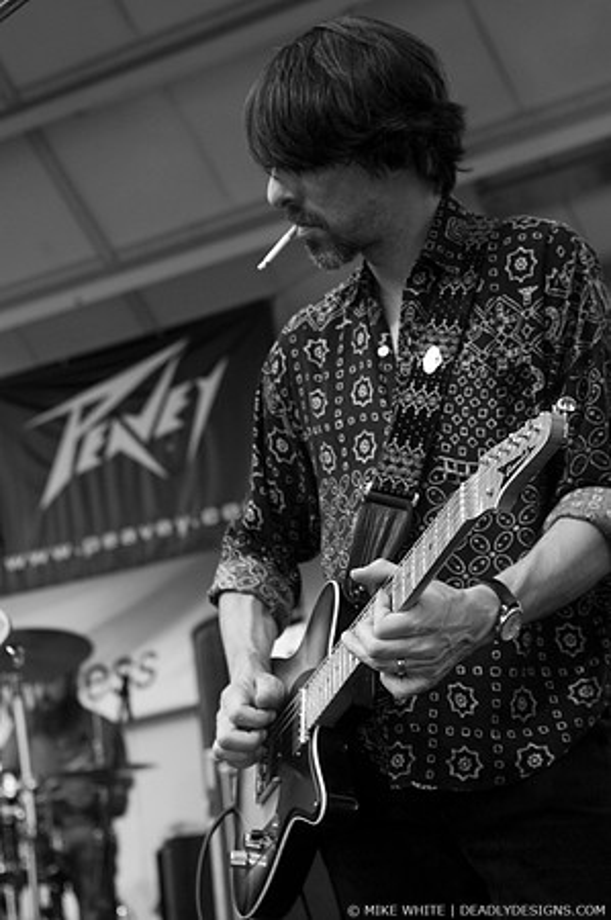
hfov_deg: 17.5
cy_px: 460
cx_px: 306
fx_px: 1990
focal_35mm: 78
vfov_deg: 26.0
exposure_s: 1/125
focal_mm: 52
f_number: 4
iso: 200
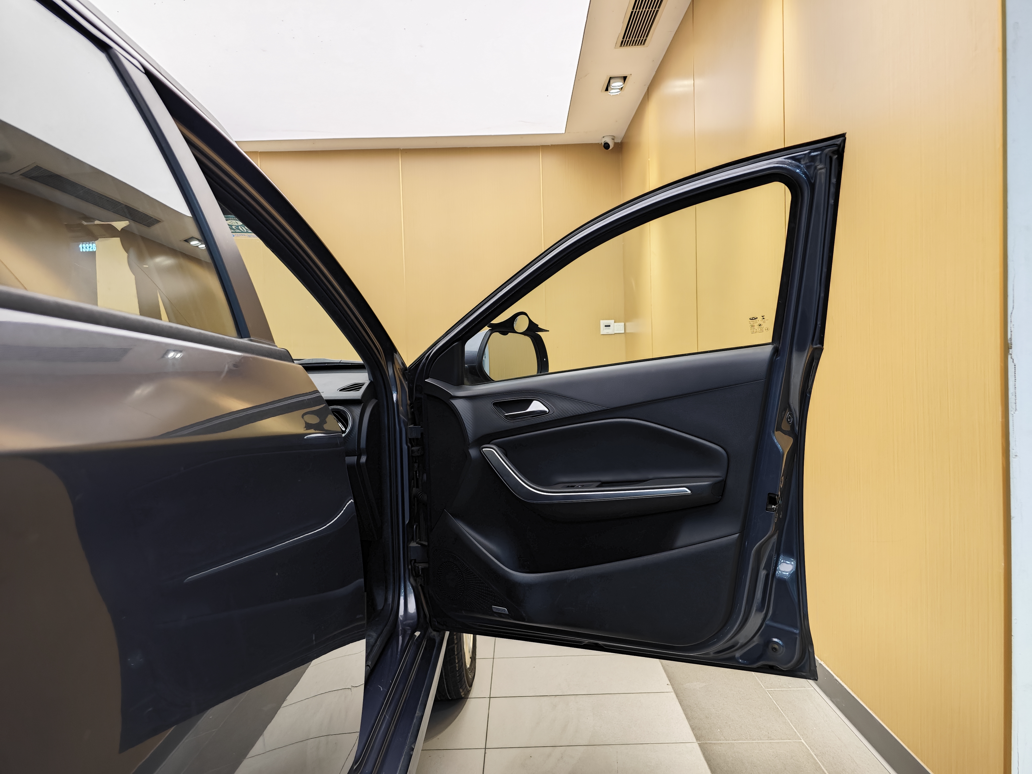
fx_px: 686
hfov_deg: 73.9
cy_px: 387
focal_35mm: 23
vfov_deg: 58.9
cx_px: 516
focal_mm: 8.7
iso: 400
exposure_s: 1/73.4
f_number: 1.9
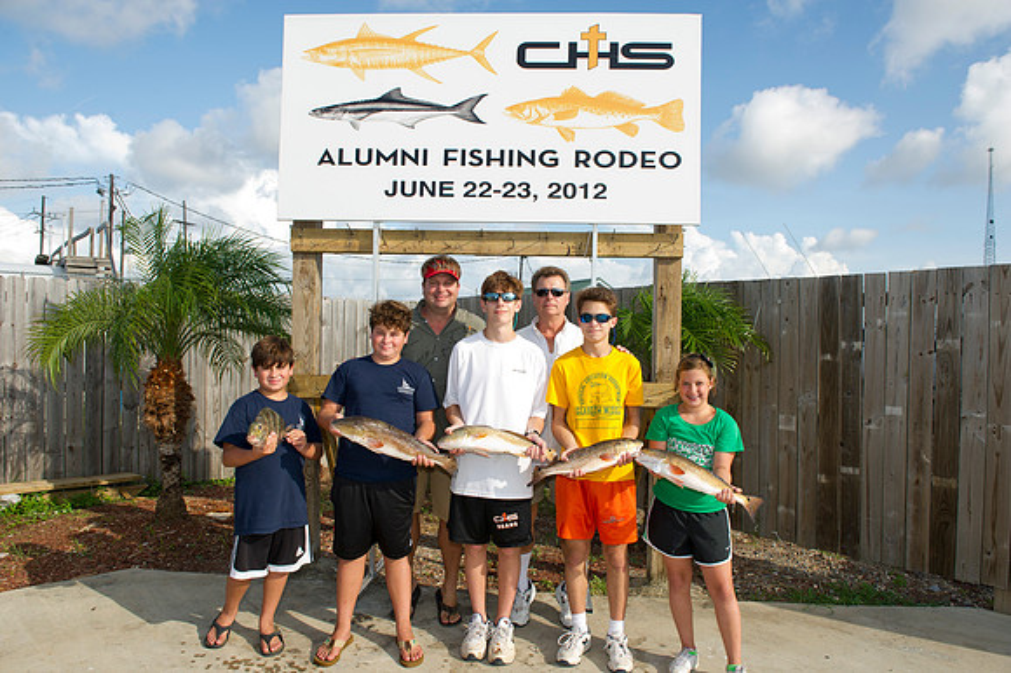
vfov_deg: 53.1
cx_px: 506
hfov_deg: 73.8
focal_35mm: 24
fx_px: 674
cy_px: 336
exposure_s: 1/250
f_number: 6.3
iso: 200
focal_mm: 24
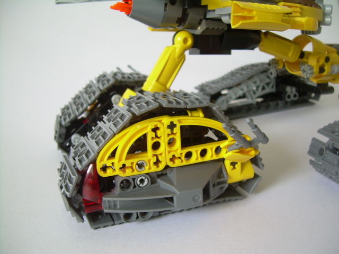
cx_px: 170
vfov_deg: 37.7
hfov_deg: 49.0
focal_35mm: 38
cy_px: 127
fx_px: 372
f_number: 2.8
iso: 50
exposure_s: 1/16.4
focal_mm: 6.3
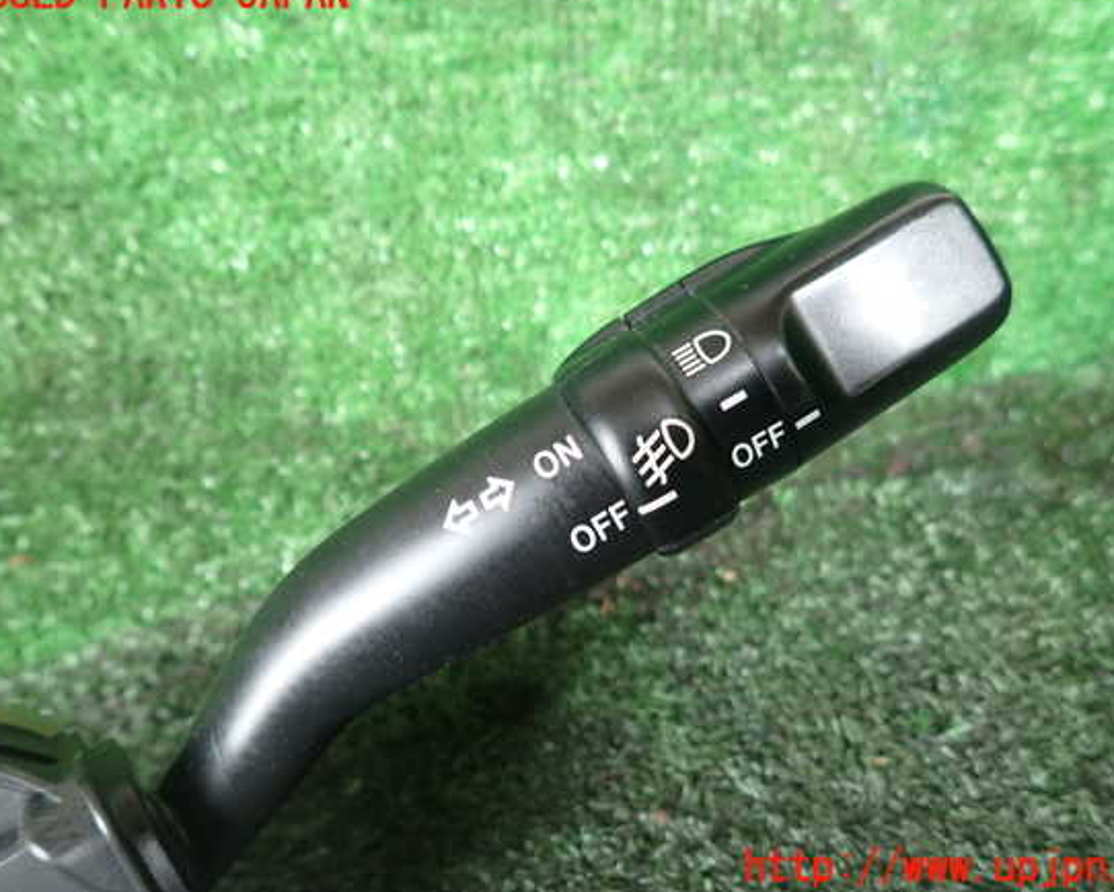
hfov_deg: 64.0
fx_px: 891
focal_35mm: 27
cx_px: 592
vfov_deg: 53.2
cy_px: 432
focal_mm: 4.5
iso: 200
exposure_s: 1/30
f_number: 2
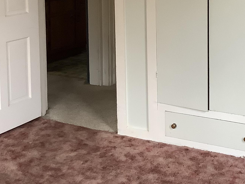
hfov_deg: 27.2
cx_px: 171
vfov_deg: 20.0
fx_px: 502
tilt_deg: -5.8
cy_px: -9
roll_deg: +0.3
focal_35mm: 71
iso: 200
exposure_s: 1/60
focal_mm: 3.3
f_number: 2.4
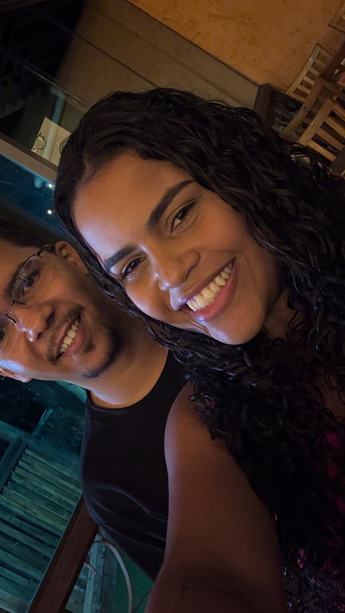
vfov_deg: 59.5
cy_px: 304
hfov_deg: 35.5
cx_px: 137
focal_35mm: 33
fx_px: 537
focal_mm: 2.69
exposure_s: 1/20
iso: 500
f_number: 1.9
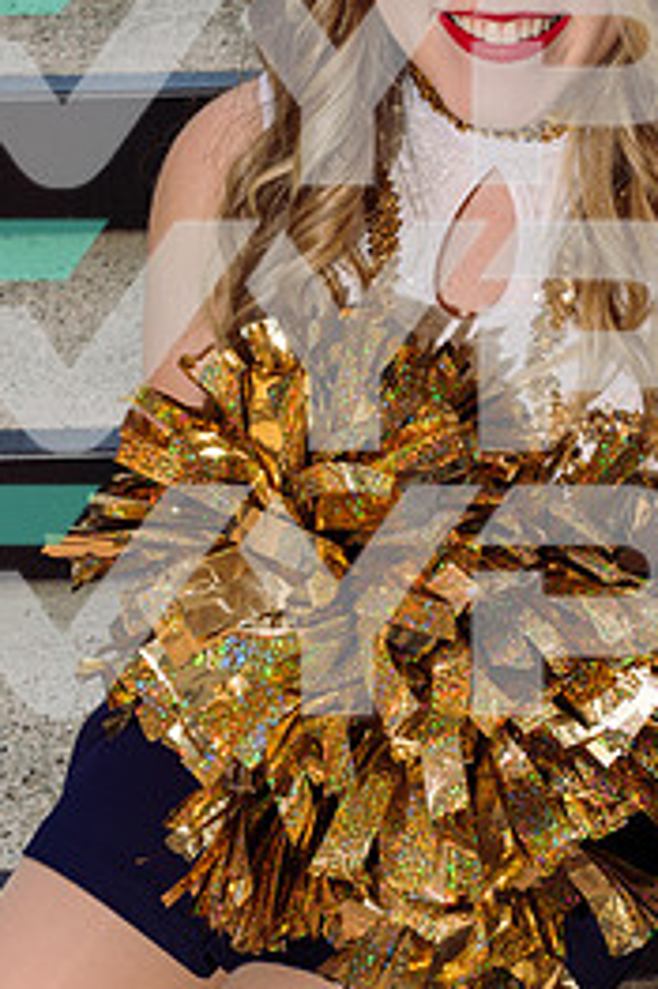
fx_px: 1647
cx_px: 436
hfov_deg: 22.5
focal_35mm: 60
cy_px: 338
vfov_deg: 33.2
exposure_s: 1/250
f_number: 7.1
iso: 160
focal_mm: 35
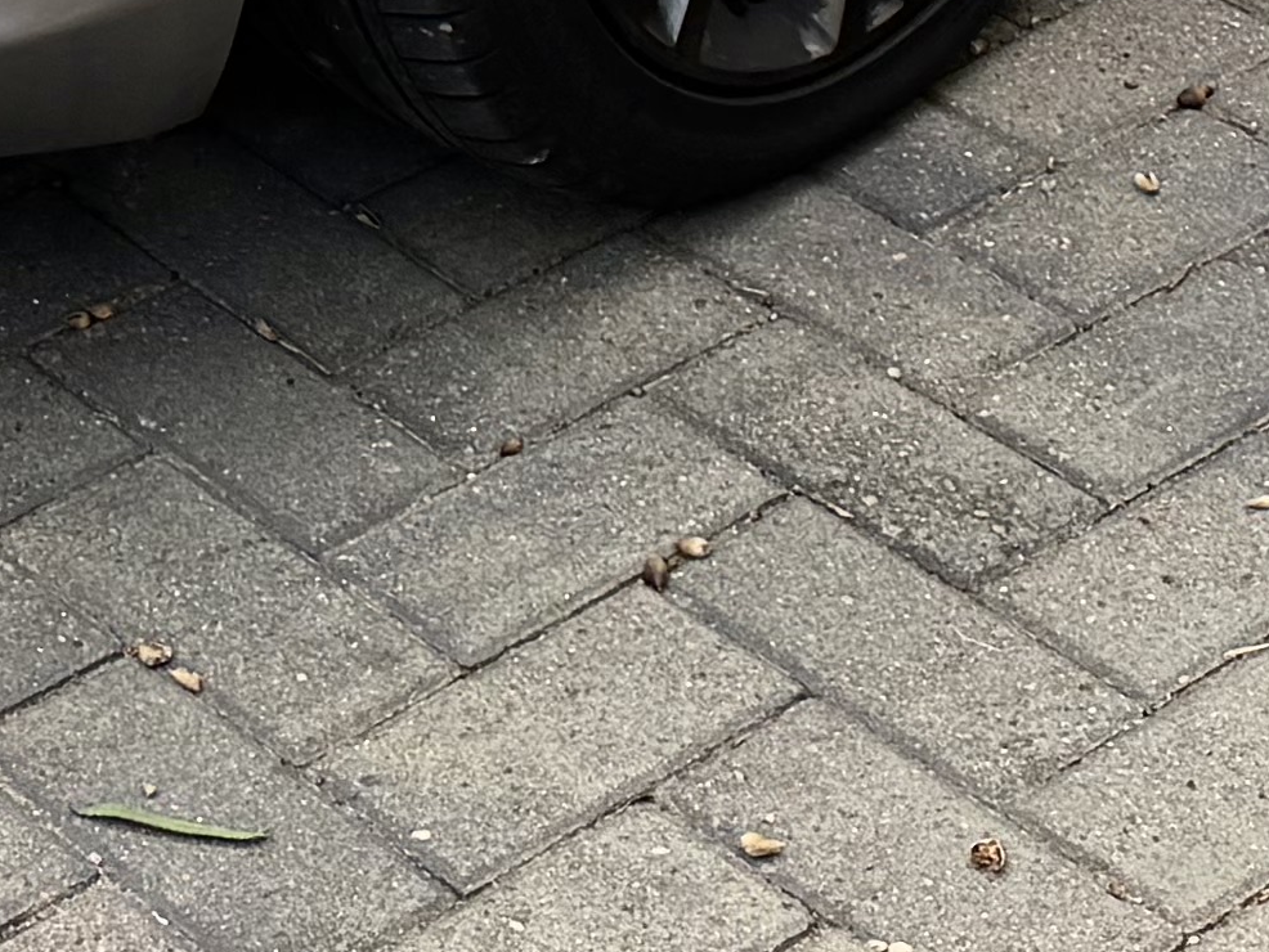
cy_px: -1604
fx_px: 5097
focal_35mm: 139
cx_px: 80
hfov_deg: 14.0
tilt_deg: -13.3
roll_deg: -3.7
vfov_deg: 9.2
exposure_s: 1/1156
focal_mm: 6.76
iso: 100
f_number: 1.78
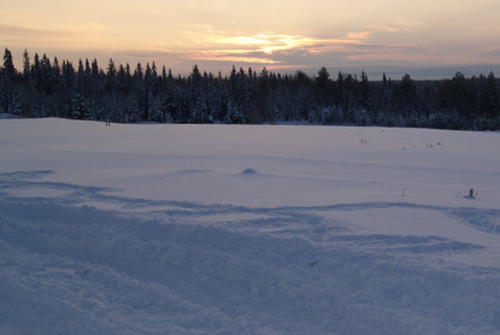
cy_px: 189
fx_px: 723
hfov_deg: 37.3
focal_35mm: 52
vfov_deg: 26.1
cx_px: 366
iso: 100
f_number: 8
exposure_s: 1/160
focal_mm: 18
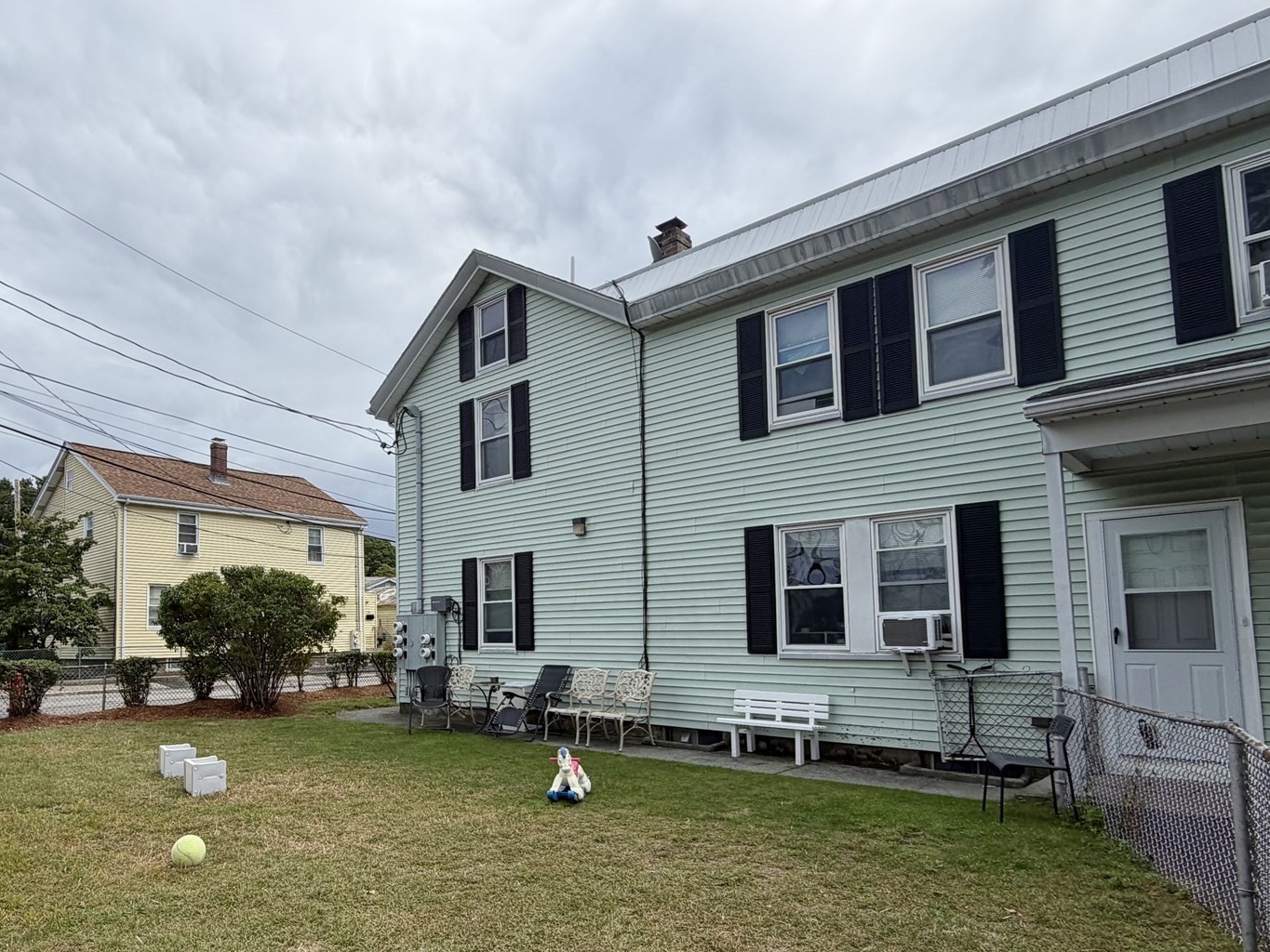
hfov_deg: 77.5
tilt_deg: +3.1
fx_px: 771
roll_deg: +1.6
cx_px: 474
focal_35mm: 21
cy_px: 580
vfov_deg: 62.8
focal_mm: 2.22
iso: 20
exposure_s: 1/1033
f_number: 2.2
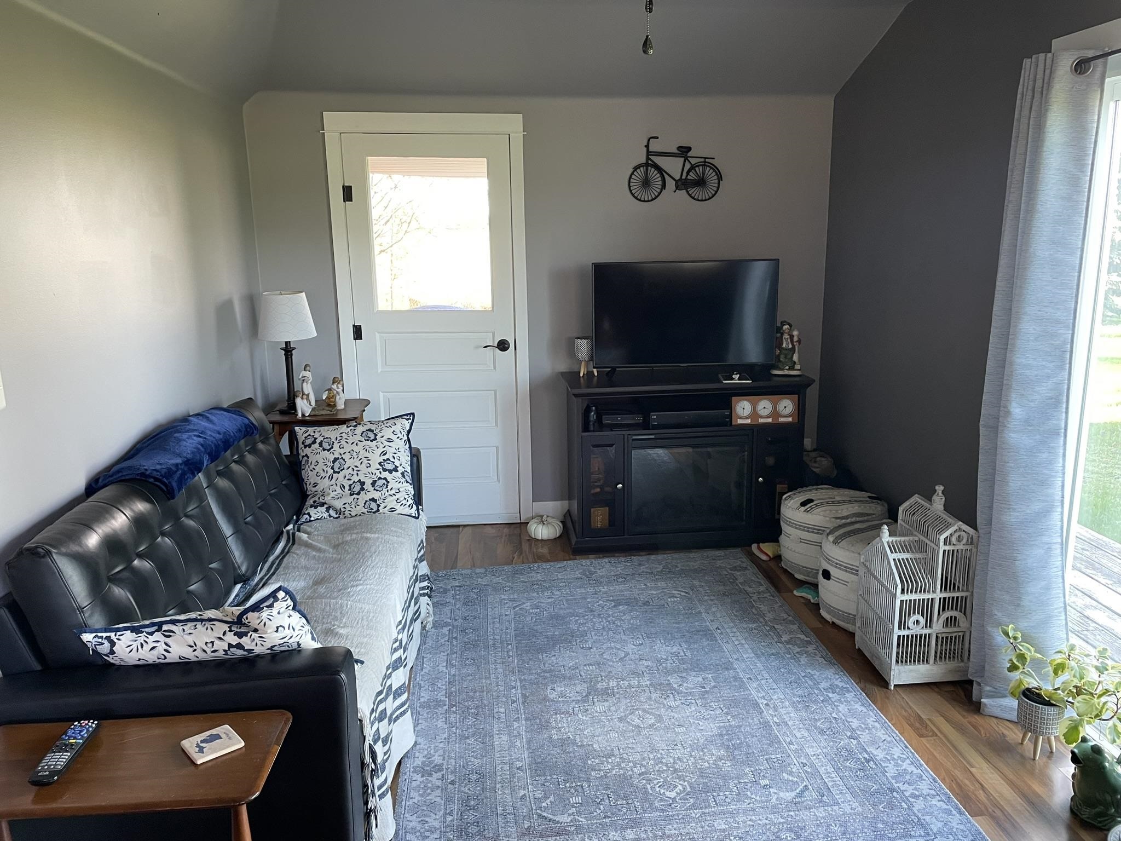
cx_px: 560
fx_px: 842
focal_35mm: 26
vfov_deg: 53.1
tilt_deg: -13.0
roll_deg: +0.5
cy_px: 420
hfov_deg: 67.3
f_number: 1.6
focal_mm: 4.2
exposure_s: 1/60
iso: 160
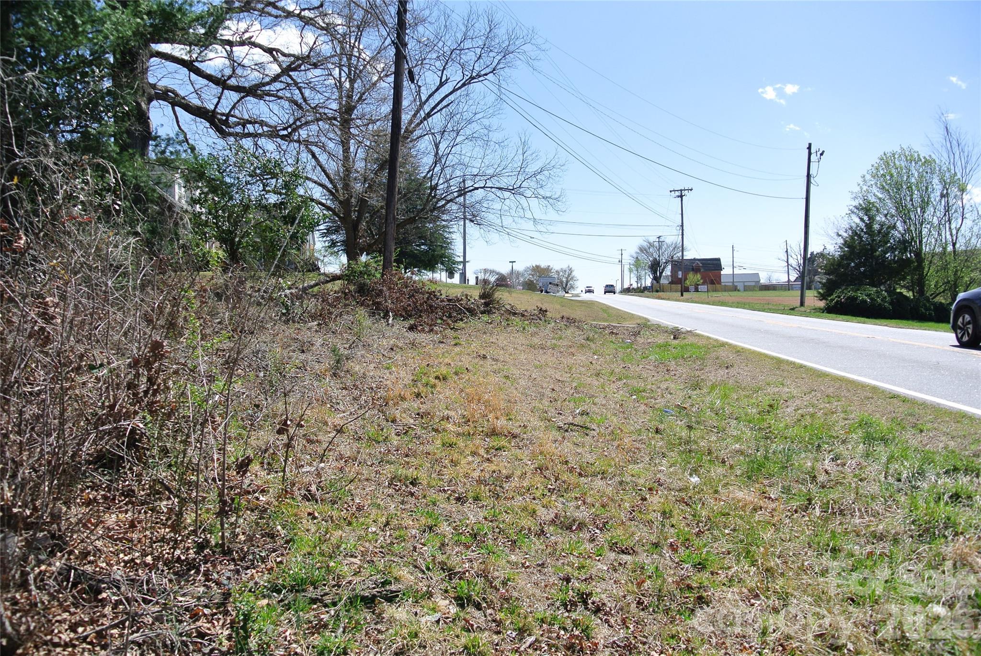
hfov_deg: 67.3
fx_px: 736
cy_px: 328
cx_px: 490
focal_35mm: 27
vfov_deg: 48.0
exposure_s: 1/640
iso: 100
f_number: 4.5
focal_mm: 10
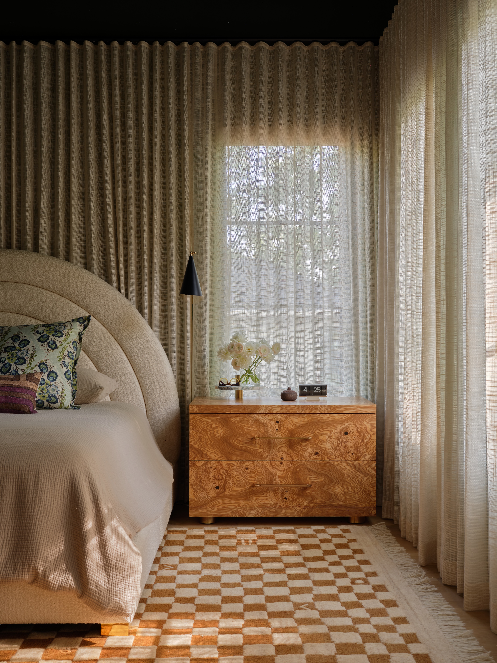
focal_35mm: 42
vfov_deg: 44.8
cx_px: 248
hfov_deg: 34.3
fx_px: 804
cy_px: 332
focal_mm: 52.7
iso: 250
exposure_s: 1/1.59
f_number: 11
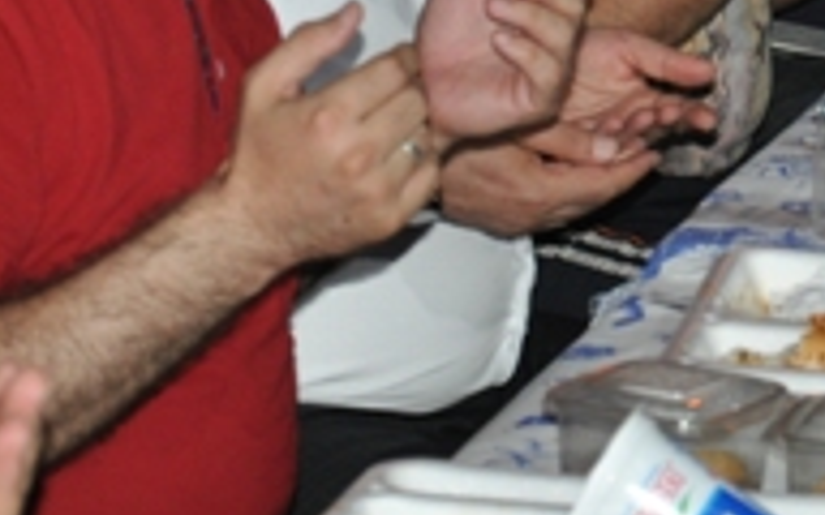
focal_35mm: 255
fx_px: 5733
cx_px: 993
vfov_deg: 5.1
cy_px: -157
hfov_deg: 8.1
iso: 800
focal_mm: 50
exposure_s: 1/60
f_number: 5
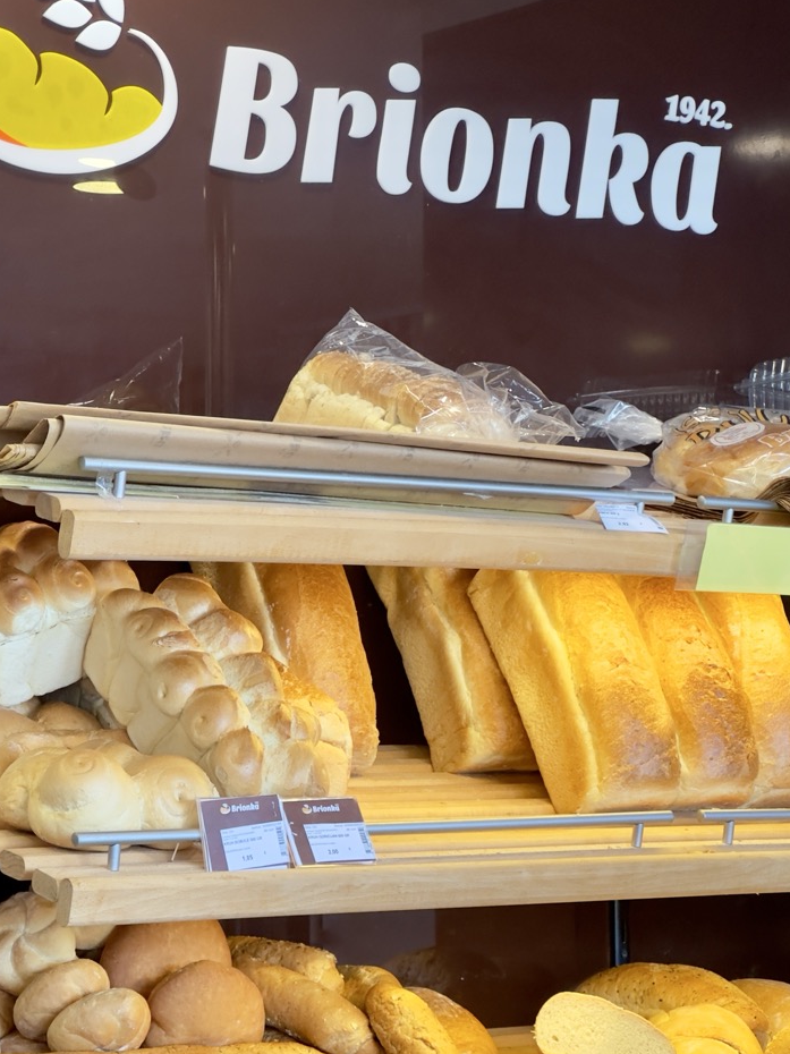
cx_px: 357
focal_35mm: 106
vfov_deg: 18.5
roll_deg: +0.0
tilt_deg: +2.3
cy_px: 665
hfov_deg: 14.0
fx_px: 3227
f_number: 2.8
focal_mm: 9
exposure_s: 1/50
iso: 160
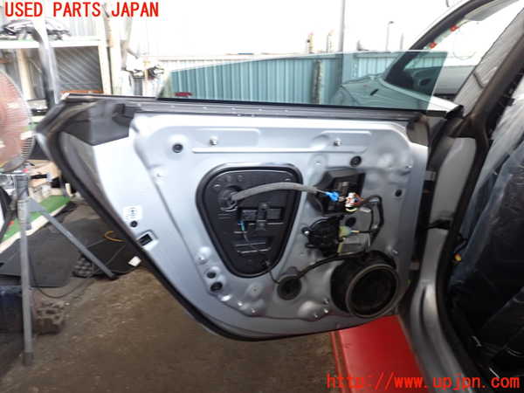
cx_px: 262
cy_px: 196
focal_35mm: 30
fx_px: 454
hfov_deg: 60.0
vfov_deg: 46.8
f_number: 2.3
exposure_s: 1/30
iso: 200
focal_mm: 5.4
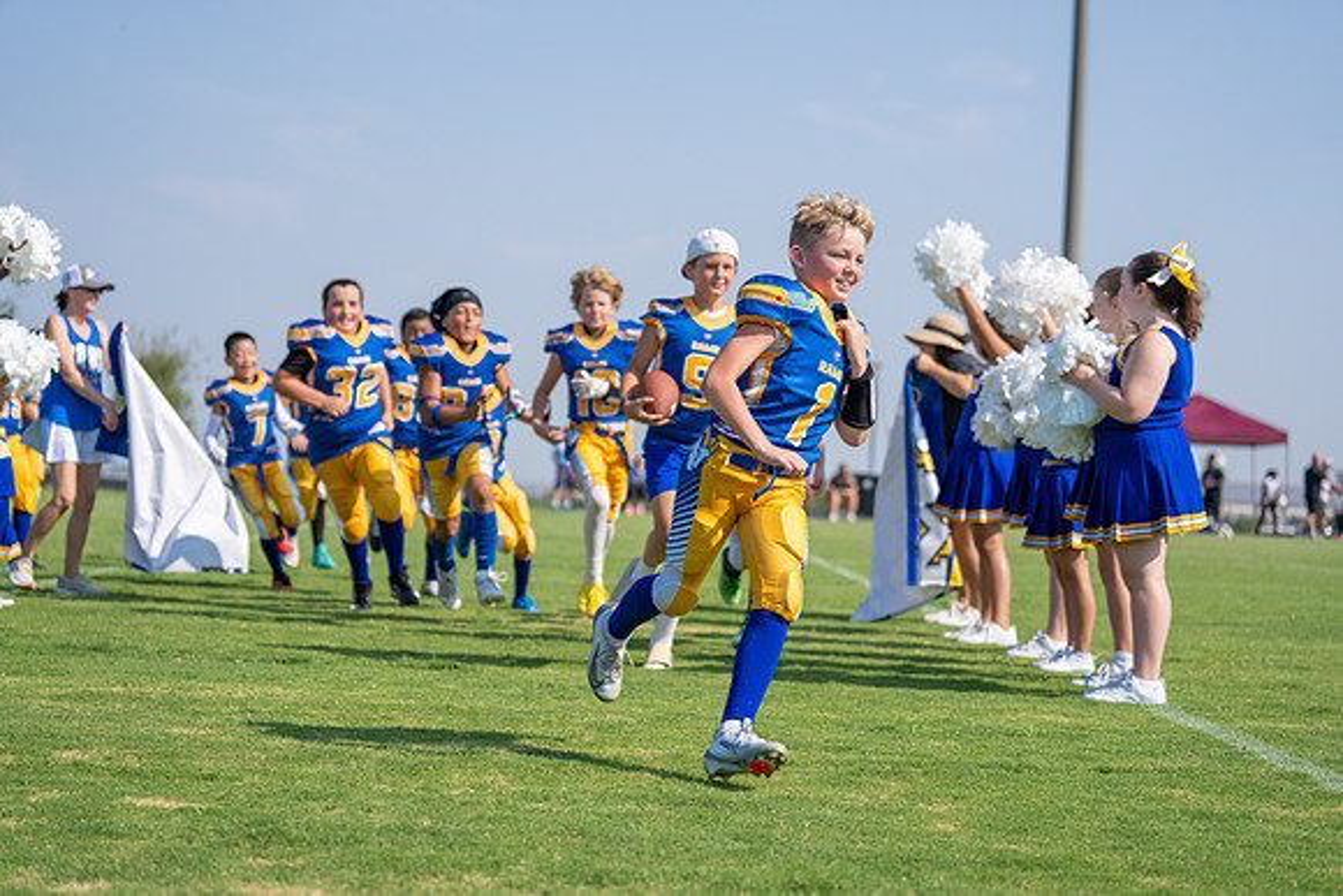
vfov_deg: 19.4
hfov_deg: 28.7
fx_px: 2628
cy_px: 448
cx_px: 672
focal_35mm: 70
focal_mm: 70
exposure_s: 1/3200
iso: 160
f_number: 2.8
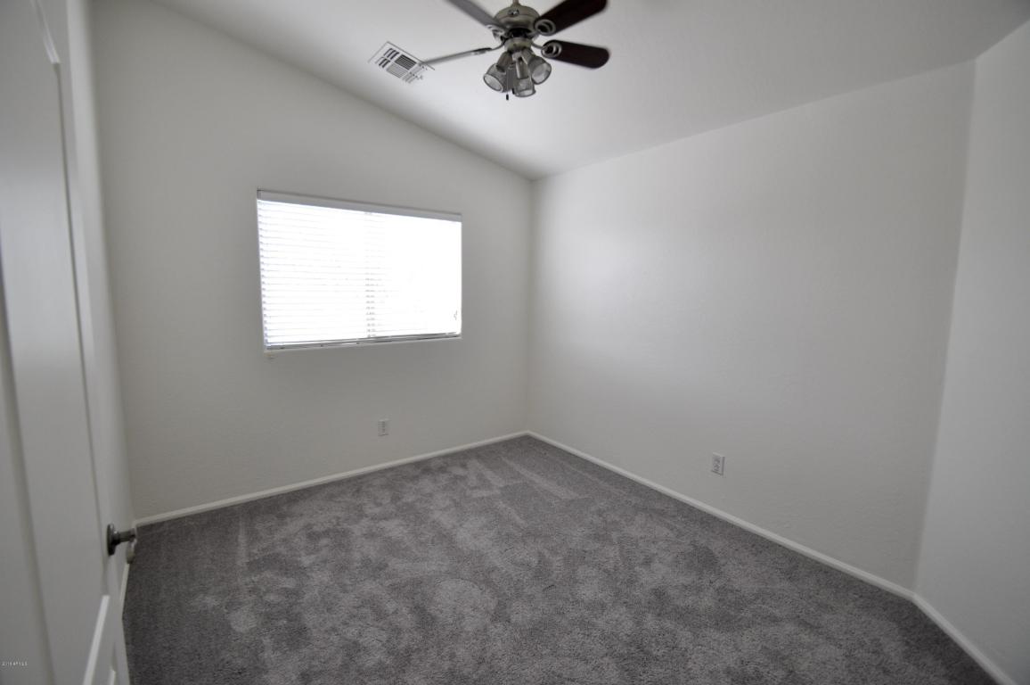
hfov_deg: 100.5
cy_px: 342
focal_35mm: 15
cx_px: 515
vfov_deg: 77.2
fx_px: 429
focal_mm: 10
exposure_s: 1/80
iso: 400
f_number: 4.5
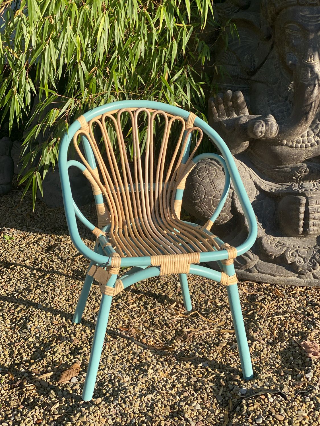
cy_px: 213
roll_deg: -1.9
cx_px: 160
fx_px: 641
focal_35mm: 52
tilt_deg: -20.8
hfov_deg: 28.0
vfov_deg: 36.8
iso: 20
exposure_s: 1/1089
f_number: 2
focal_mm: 6
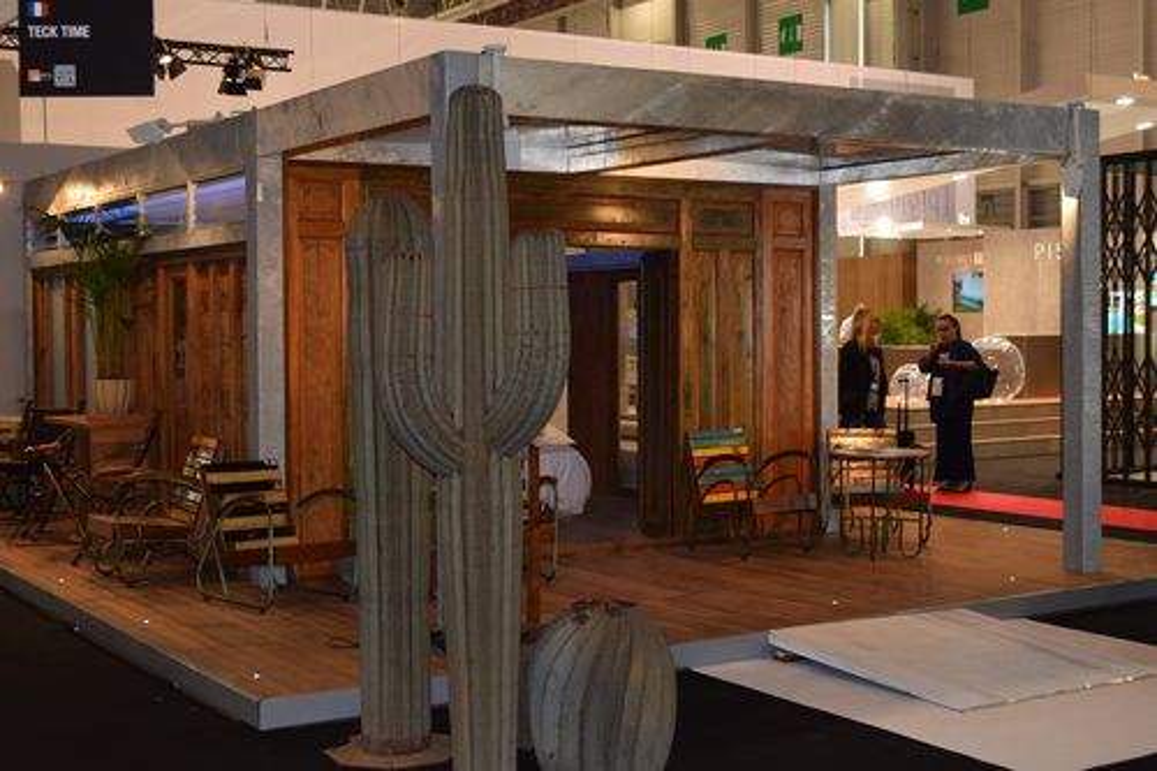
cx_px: 578
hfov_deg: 38.9
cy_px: 386
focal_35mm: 51
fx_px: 1638
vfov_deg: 26.5
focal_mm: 34
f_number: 5
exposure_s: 1/80
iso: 800
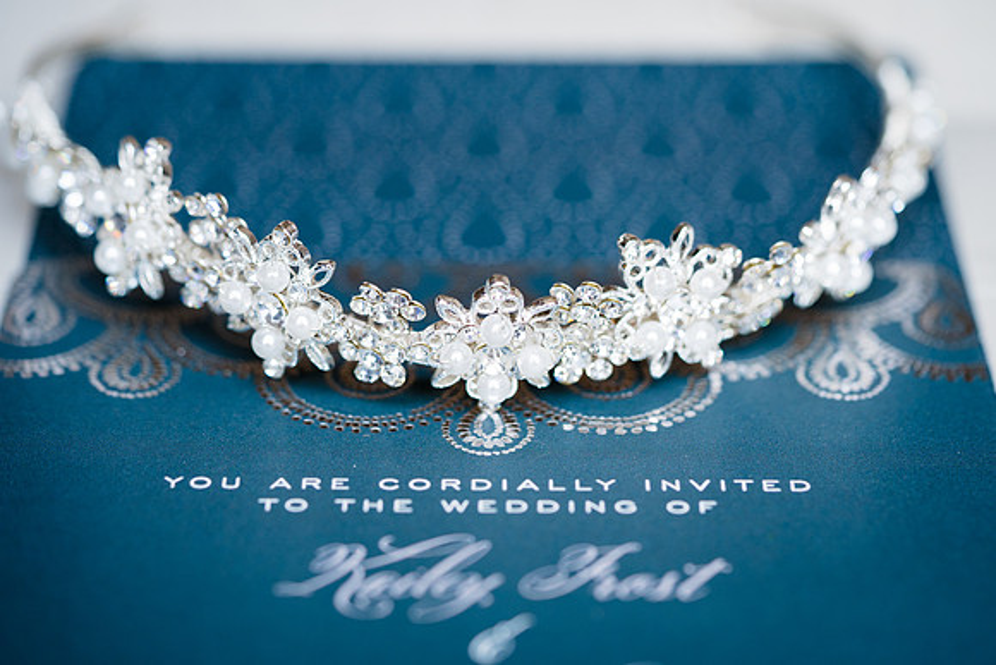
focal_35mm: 96
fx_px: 2663
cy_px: 316
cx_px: 508
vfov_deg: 14.2
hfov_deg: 21.2
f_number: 4
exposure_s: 1/200
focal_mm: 90
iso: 640
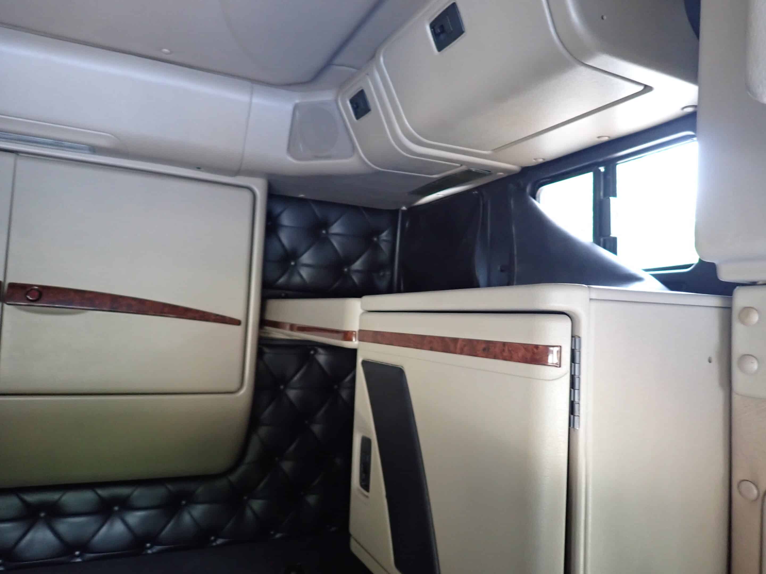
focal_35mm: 25
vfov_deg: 54.9
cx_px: 383
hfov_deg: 69.4
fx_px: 553
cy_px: 287
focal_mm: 4.5
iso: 400
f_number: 2
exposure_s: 1/30
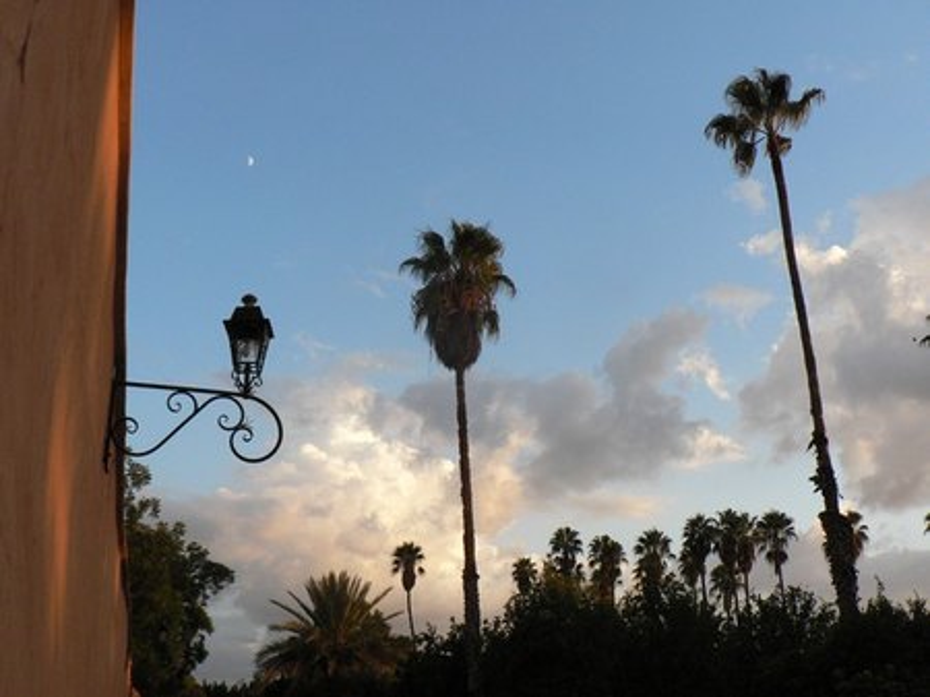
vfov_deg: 39.6
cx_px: 465
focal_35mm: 36
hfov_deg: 51.4
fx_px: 967
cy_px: 348
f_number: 4
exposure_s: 1/400
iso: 200
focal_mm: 6
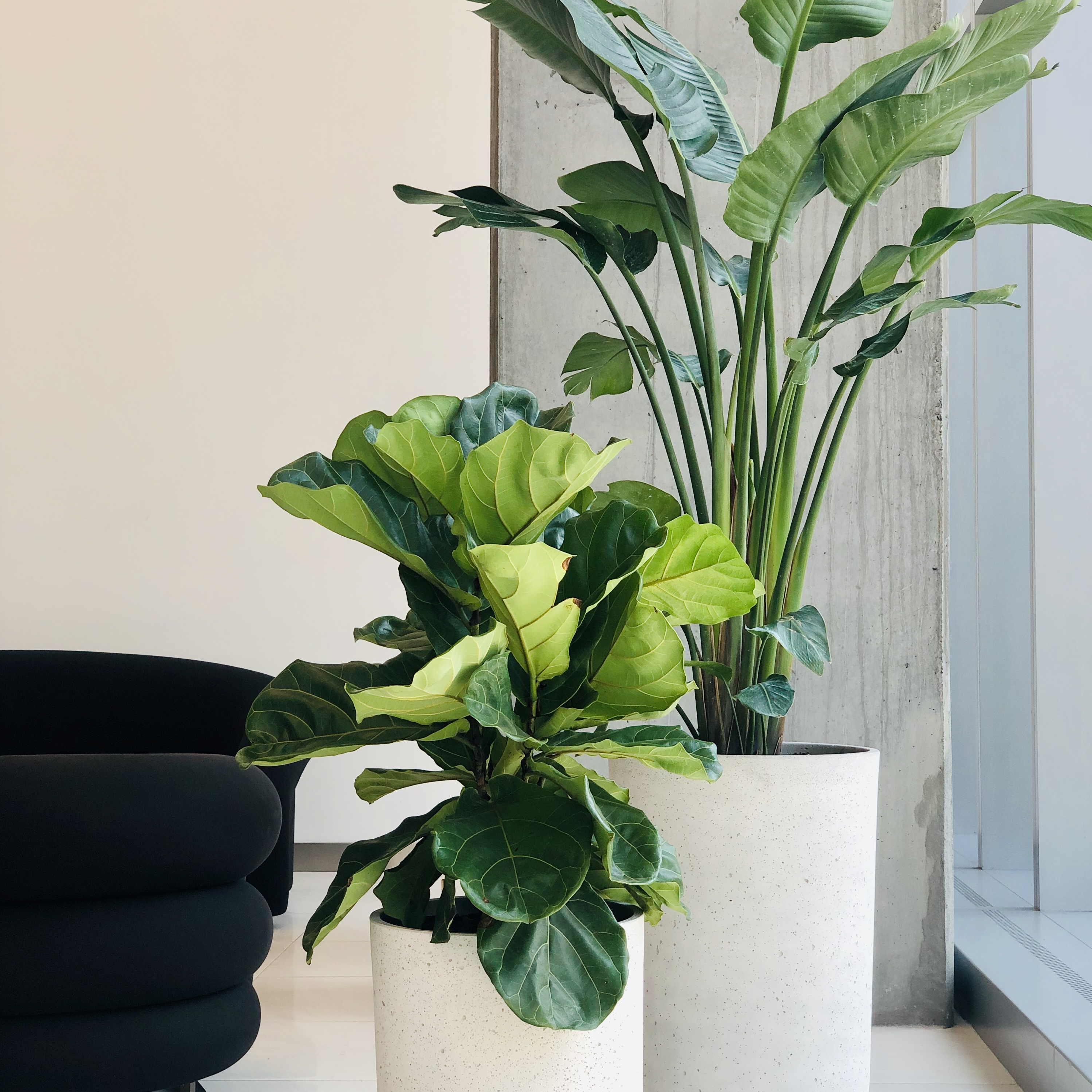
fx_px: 2213
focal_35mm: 62
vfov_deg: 27.7
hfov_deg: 27.7
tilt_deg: +2.7
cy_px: 532
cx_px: 552
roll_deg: -0.8
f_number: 2.4
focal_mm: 6
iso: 16
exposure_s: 1/50
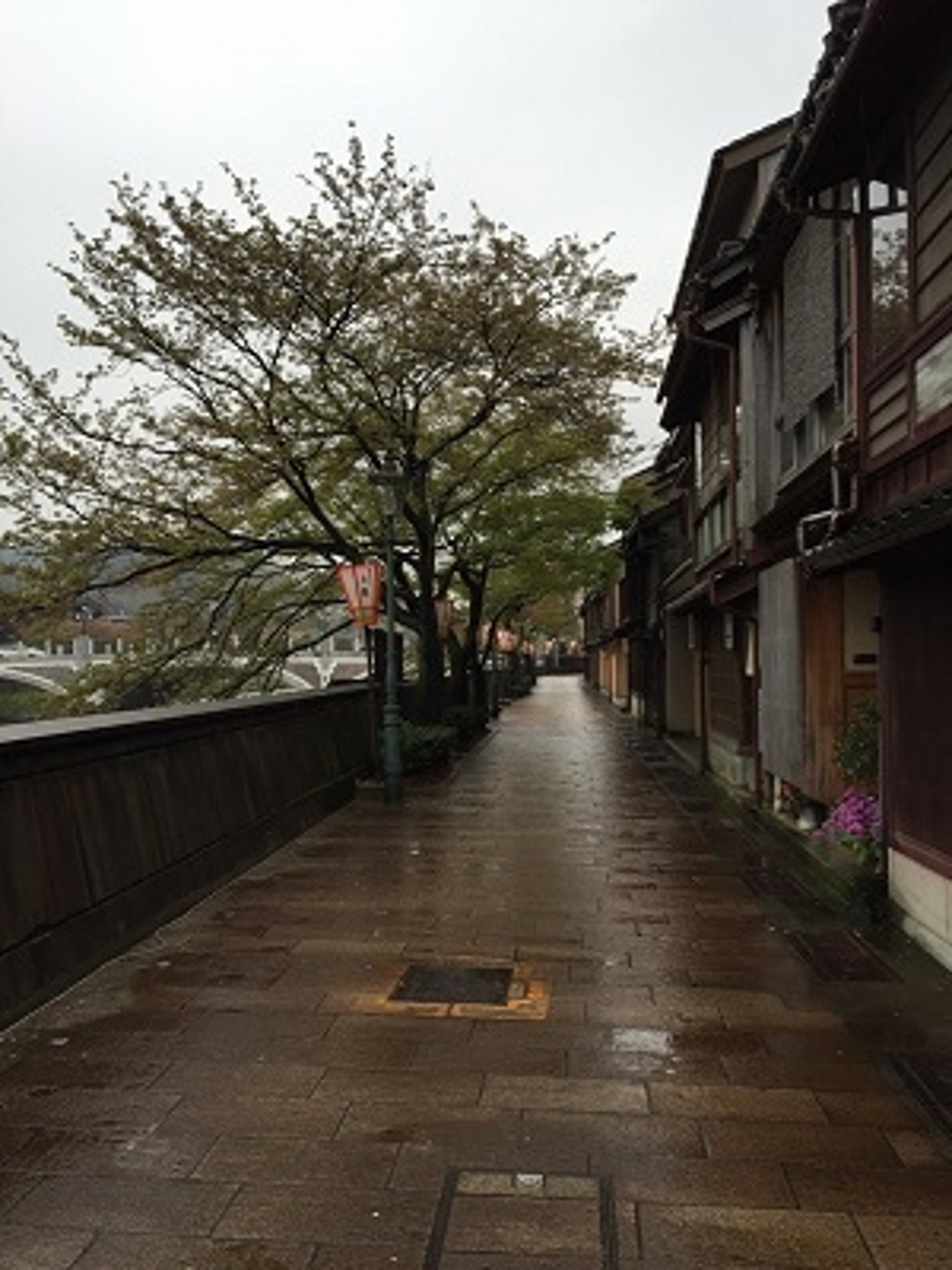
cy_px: 635
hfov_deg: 48.2
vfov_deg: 61.7
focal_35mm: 29
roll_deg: +1.7
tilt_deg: +0.1
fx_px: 1063
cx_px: 476
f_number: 2.2
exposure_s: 1/120
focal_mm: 4.15
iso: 32
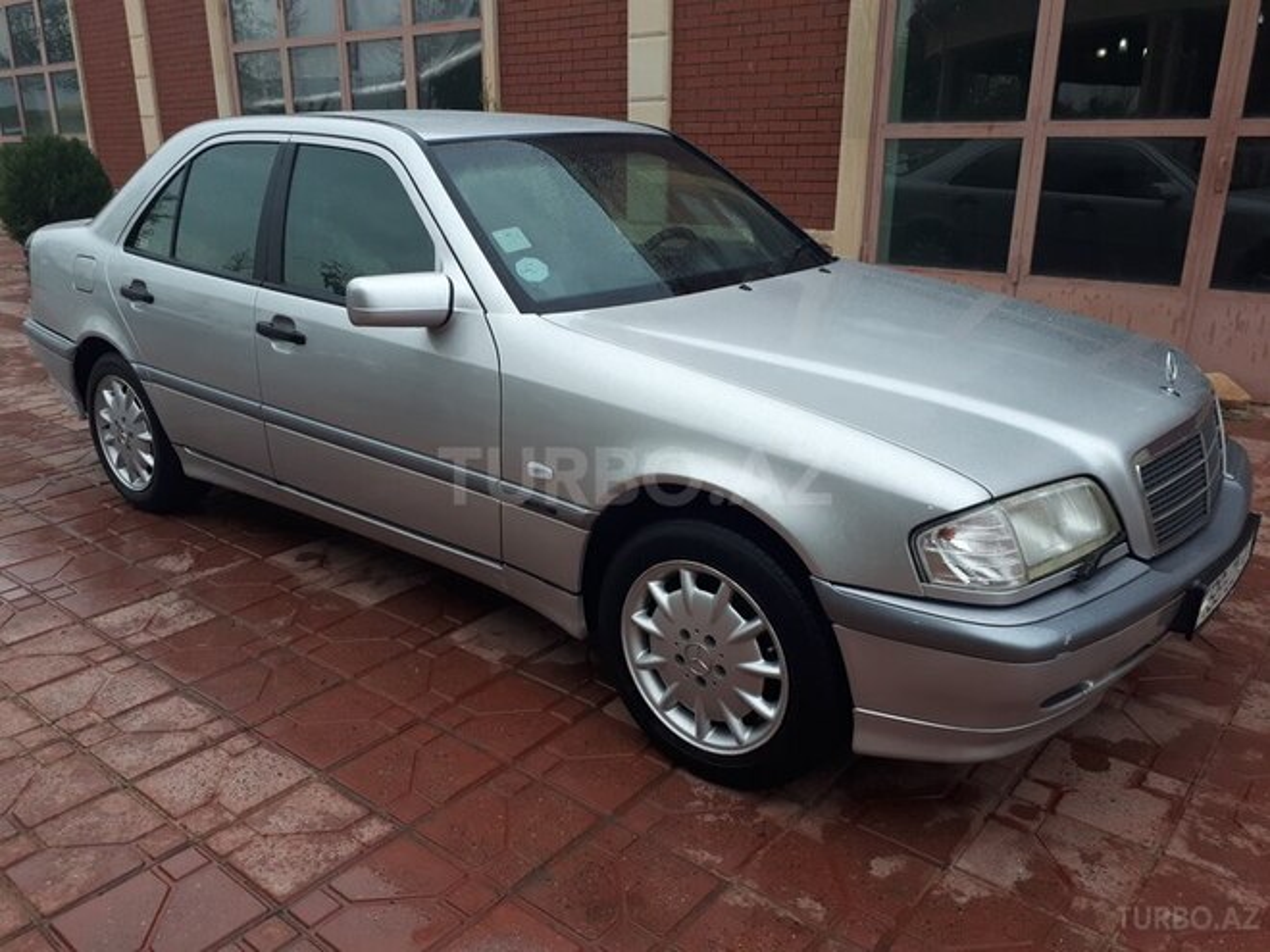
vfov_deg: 51.4
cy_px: 476
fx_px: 991
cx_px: 635
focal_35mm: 27
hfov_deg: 65.3
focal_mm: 3.6
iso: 64
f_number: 1.9
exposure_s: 1/33
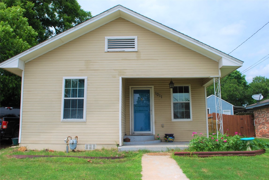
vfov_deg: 43.7
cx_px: 134
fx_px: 225
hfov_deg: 61.8
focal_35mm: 30
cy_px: 90
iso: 100
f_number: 8
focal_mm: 20
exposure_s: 1/250
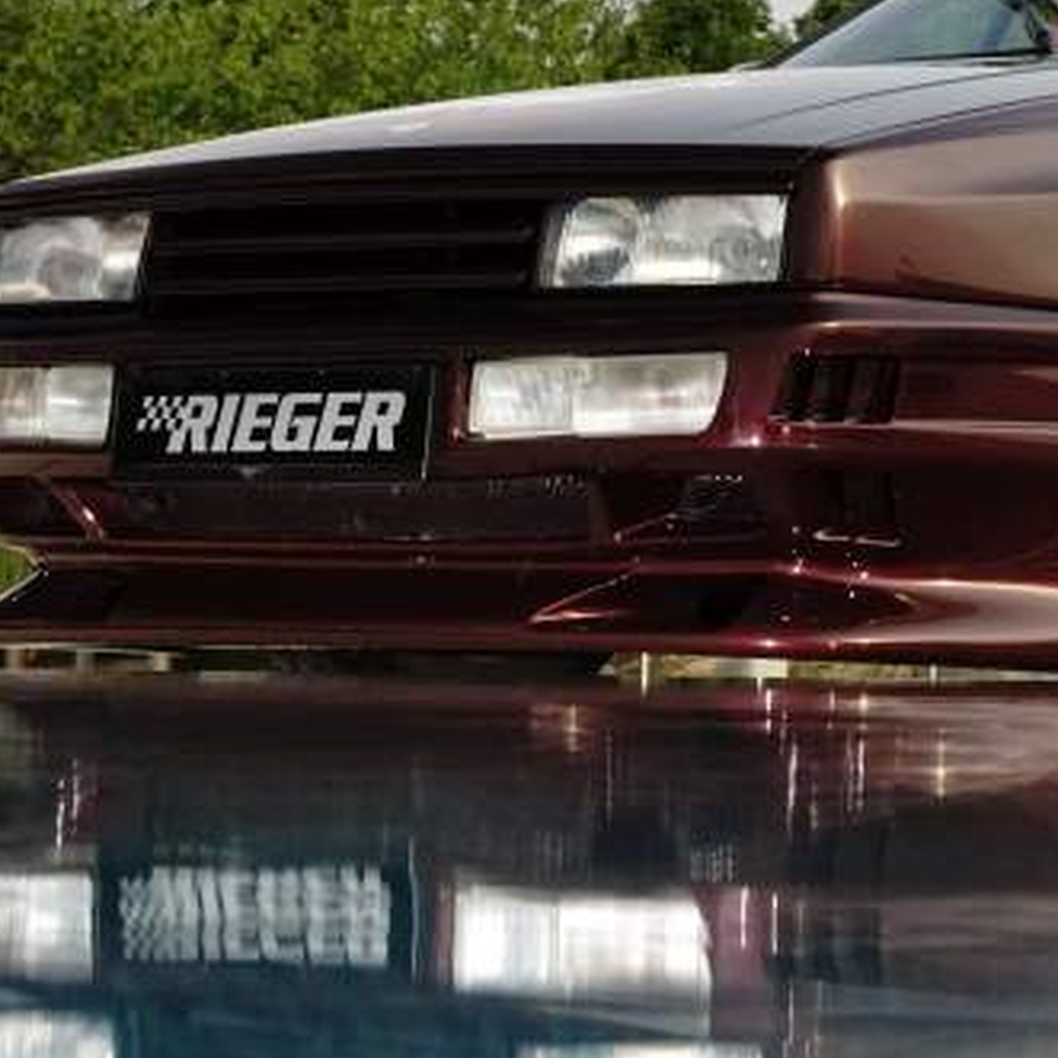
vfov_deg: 9.8
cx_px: 1279
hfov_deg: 9.7
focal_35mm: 177
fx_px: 6131
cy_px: 209
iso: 1250
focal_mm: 45
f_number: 9
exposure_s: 1/640
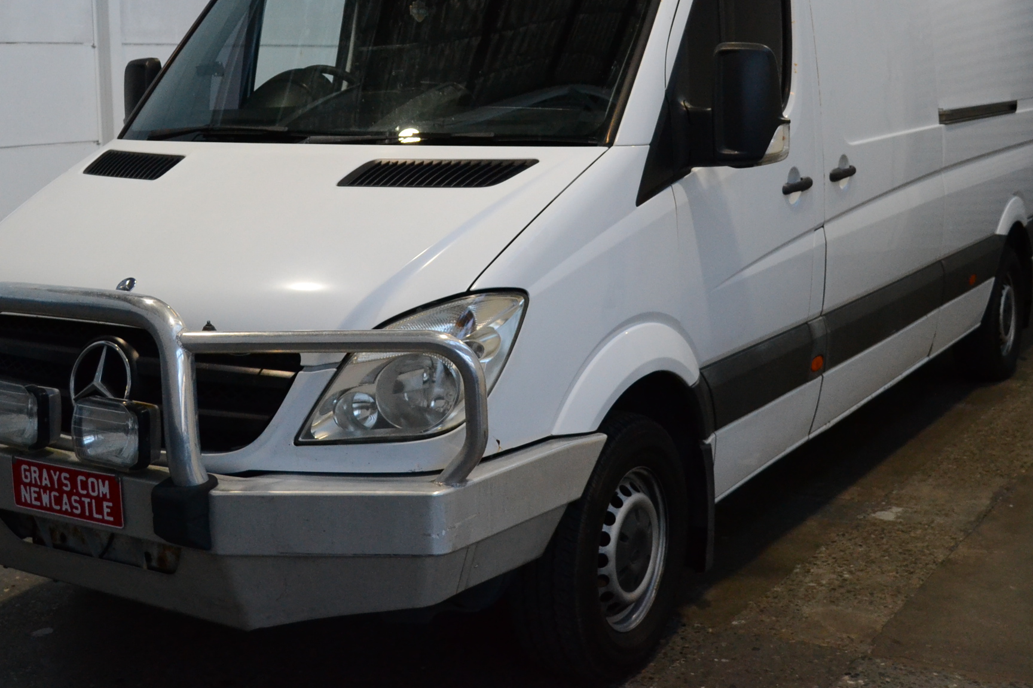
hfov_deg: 41.1
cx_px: 497
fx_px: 1377
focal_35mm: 48
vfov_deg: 27.9
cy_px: 231
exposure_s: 1/500
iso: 1600
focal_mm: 24
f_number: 4
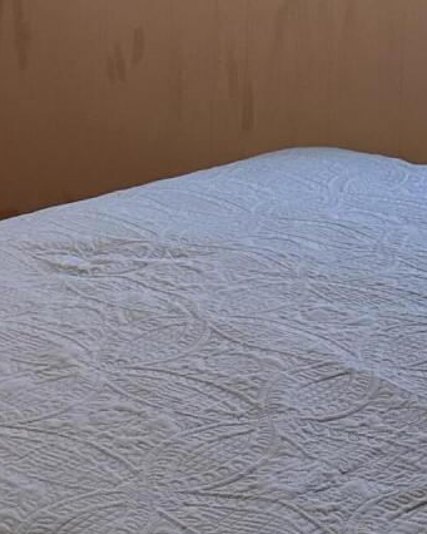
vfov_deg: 16.3
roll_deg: -2.1
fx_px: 1737
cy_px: -211
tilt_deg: -0.5
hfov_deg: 14.0
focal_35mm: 110
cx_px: 135
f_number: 1.78
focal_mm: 6.86
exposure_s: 1/120
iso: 160
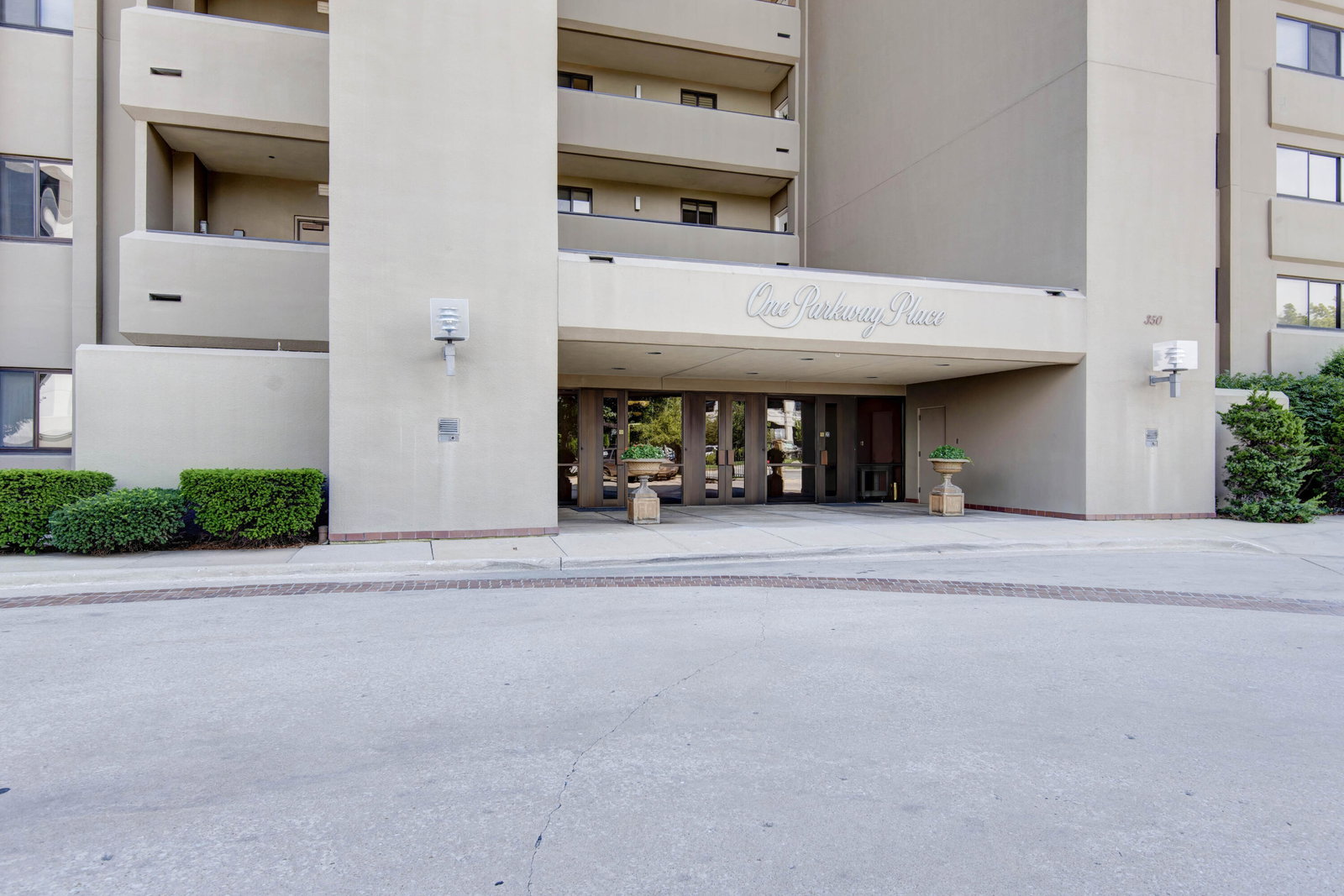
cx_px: 672
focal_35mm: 21
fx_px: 784
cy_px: 448
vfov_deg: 59.5
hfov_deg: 81.2
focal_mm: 21
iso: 400
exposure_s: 1/350
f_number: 6.7
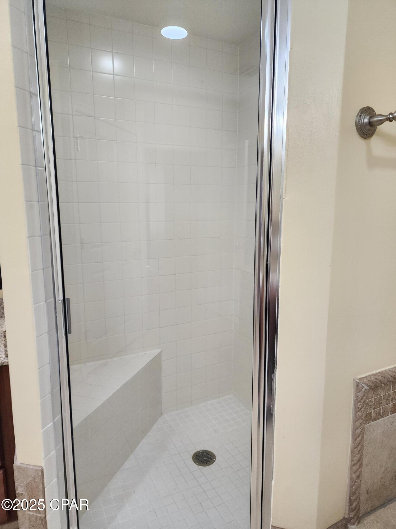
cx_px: 198
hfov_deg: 58.9
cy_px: 264
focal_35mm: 23
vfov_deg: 73.9
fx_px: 351
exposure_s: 1/120
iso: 160
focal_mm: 6.4
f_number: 1.8
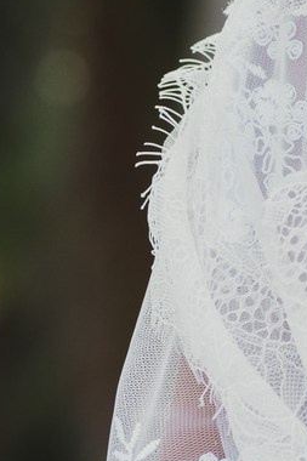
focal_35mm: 337
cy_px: -109
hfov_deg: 4.0
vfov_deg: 6.1
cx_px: 774
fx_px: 4314
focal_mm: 50
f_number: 2.8
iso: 200
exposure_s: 1/400
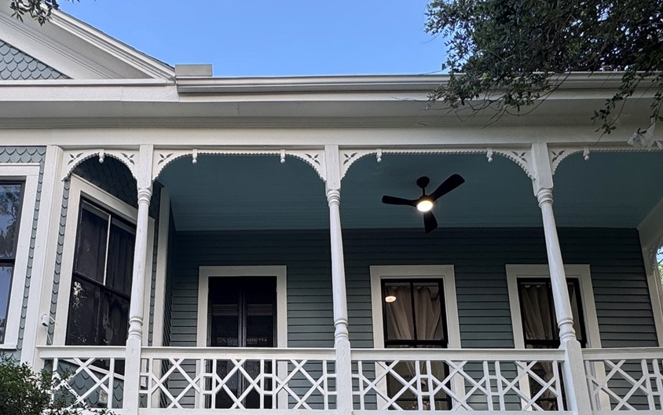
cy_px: 495
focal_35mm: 36
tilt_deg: +16.2
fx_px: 651
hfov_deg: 53.4
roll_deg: -0.5
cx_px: 247
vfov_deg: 30.2
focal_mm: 2.22
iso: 40
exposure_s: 1/120
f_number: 2.2
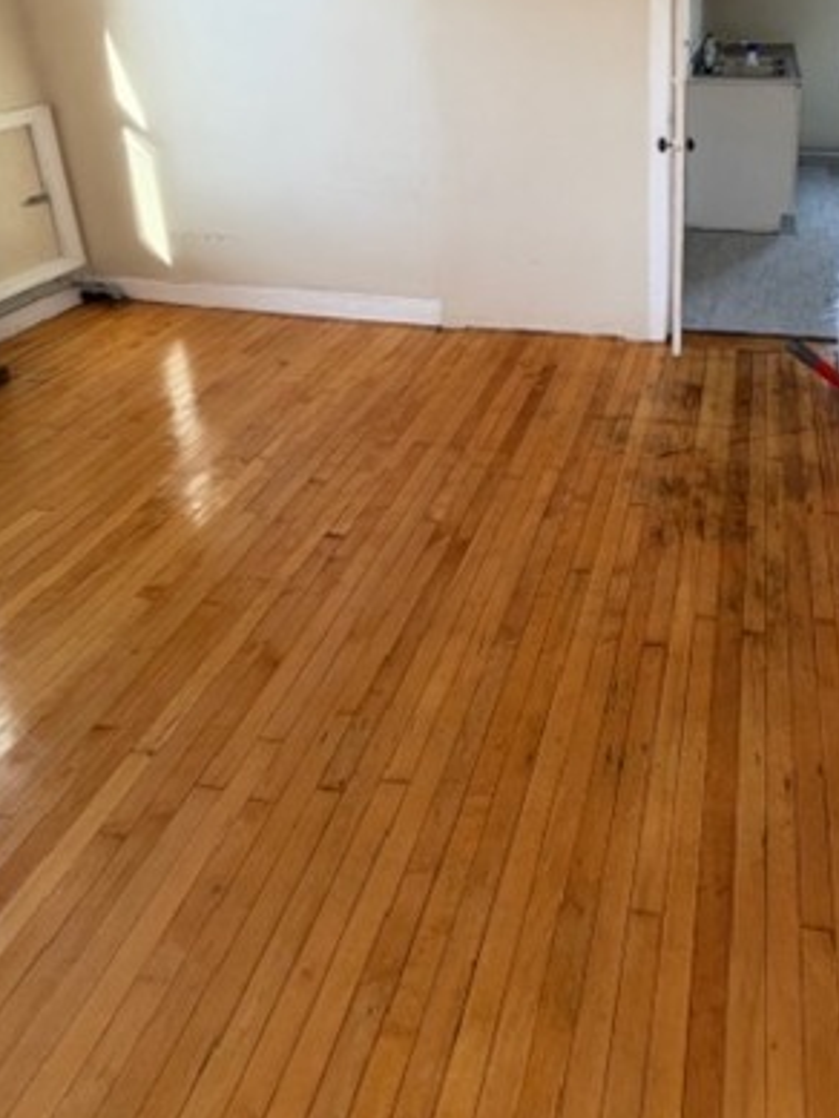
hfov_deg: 52.6
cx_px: 690
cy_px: 197
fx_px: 775
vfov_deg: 64.2
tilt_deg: -13.2
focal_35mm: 24
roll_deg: -1.5
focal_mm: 2.22
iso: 160
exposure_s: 1/121
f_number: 2.2
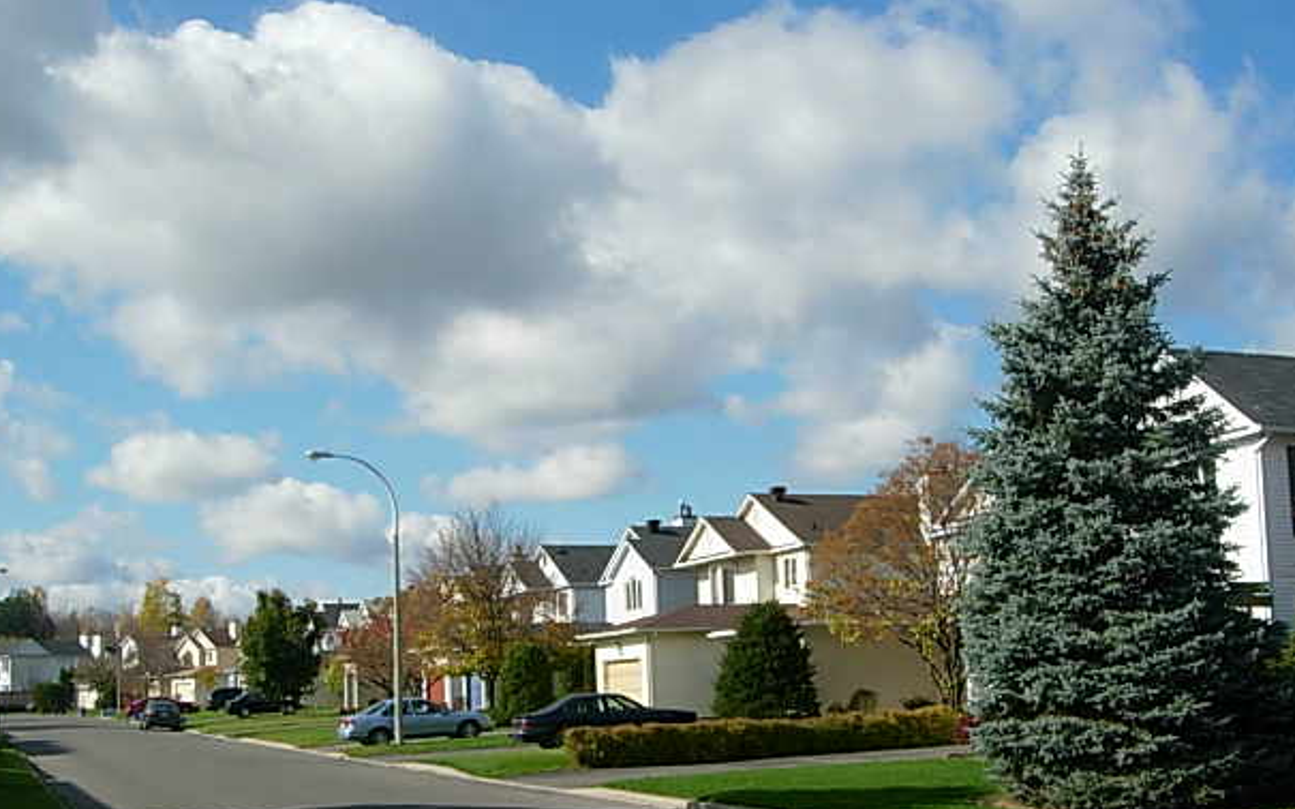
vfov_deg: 27.9
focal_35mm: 46
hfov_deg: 43.5
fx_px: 1623
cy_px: 512
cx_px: 659
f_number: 4.9
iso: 79
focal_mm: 8.5
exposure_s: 1/745
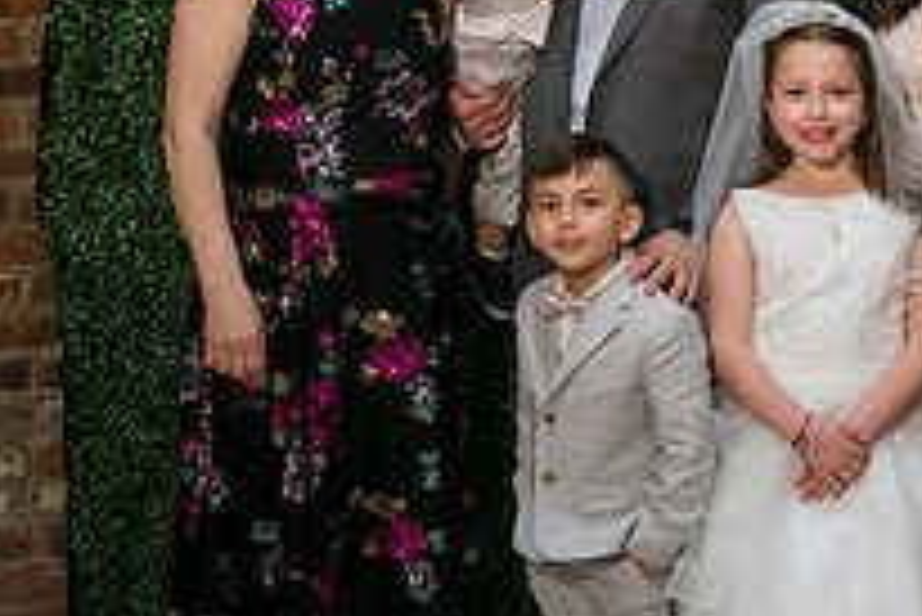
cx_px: 832
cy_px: 88
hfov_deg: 20.2
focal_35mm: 99
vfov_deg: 13.7
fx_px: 2537
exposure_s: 1/125
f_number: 5.6
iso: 1600
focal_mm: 35
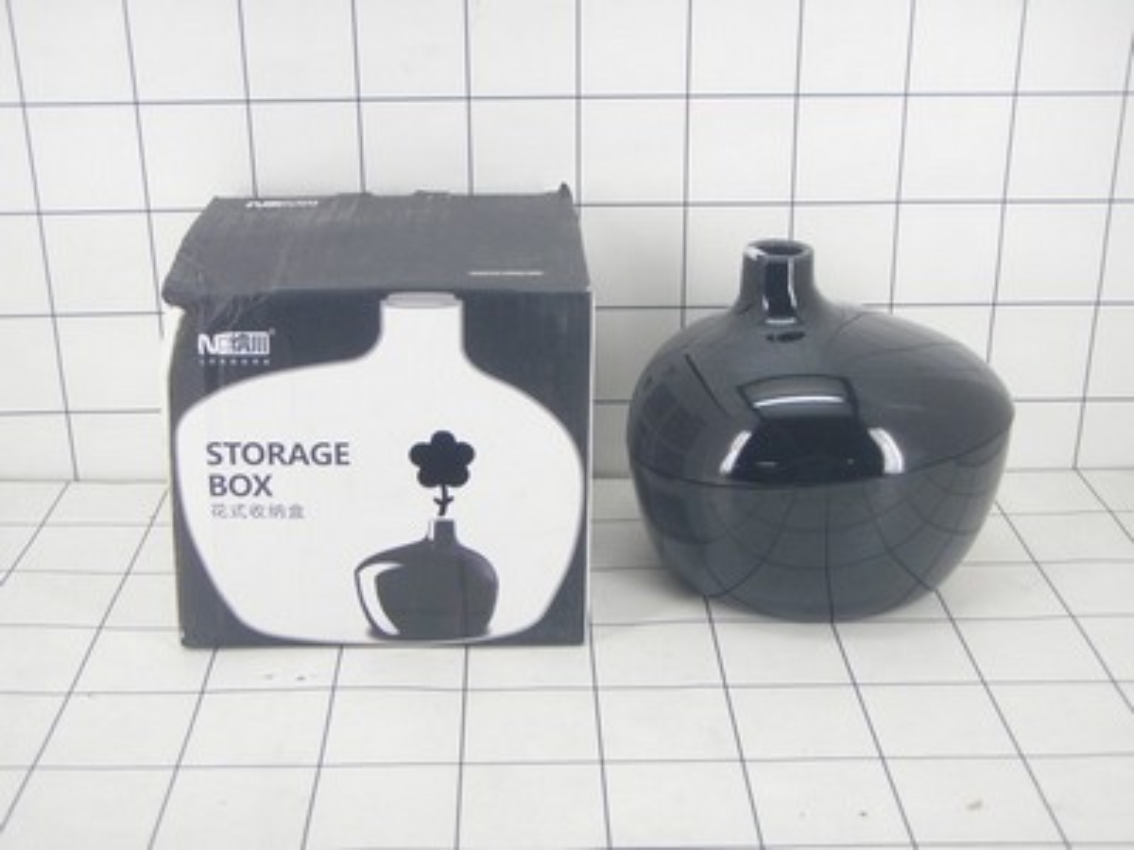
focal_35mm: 51
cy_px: 425
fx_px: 1671
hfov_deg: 37.5
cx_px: 567
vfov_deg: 28.6
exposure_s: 1/30
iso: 200
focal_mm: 9.13
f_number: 4
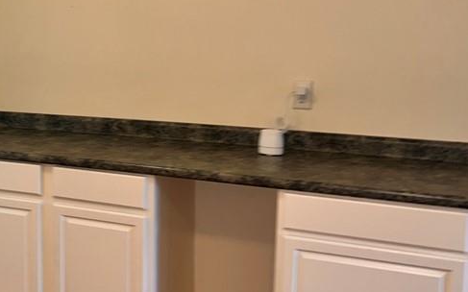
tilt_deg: -8.1
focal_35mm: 58
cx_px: -3
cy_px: 113
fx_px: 740
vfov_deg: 22.3
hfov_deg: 32.3
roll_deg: +0.7
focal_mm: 5.7
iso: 32
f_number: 1.5
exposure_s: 1/30
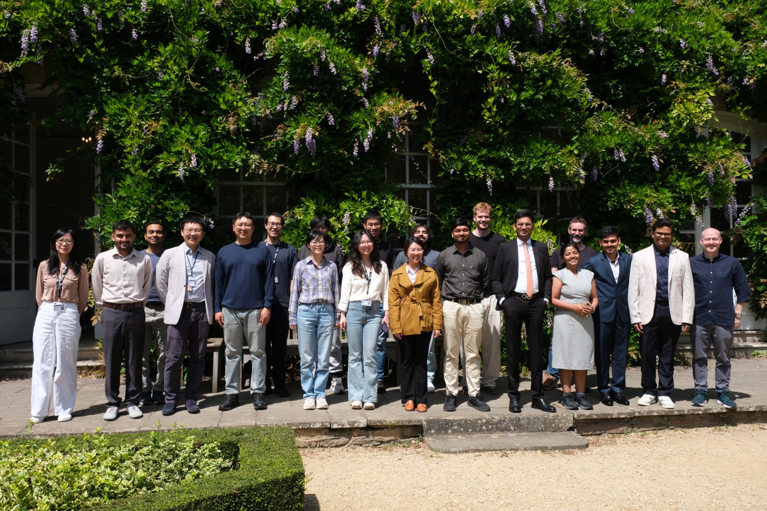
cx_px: 384
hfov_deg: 60.3
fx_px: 660
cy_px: 256
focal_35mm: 31
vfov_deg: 42.3
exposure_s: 1/250
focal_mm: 20.5
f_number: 8
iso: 125
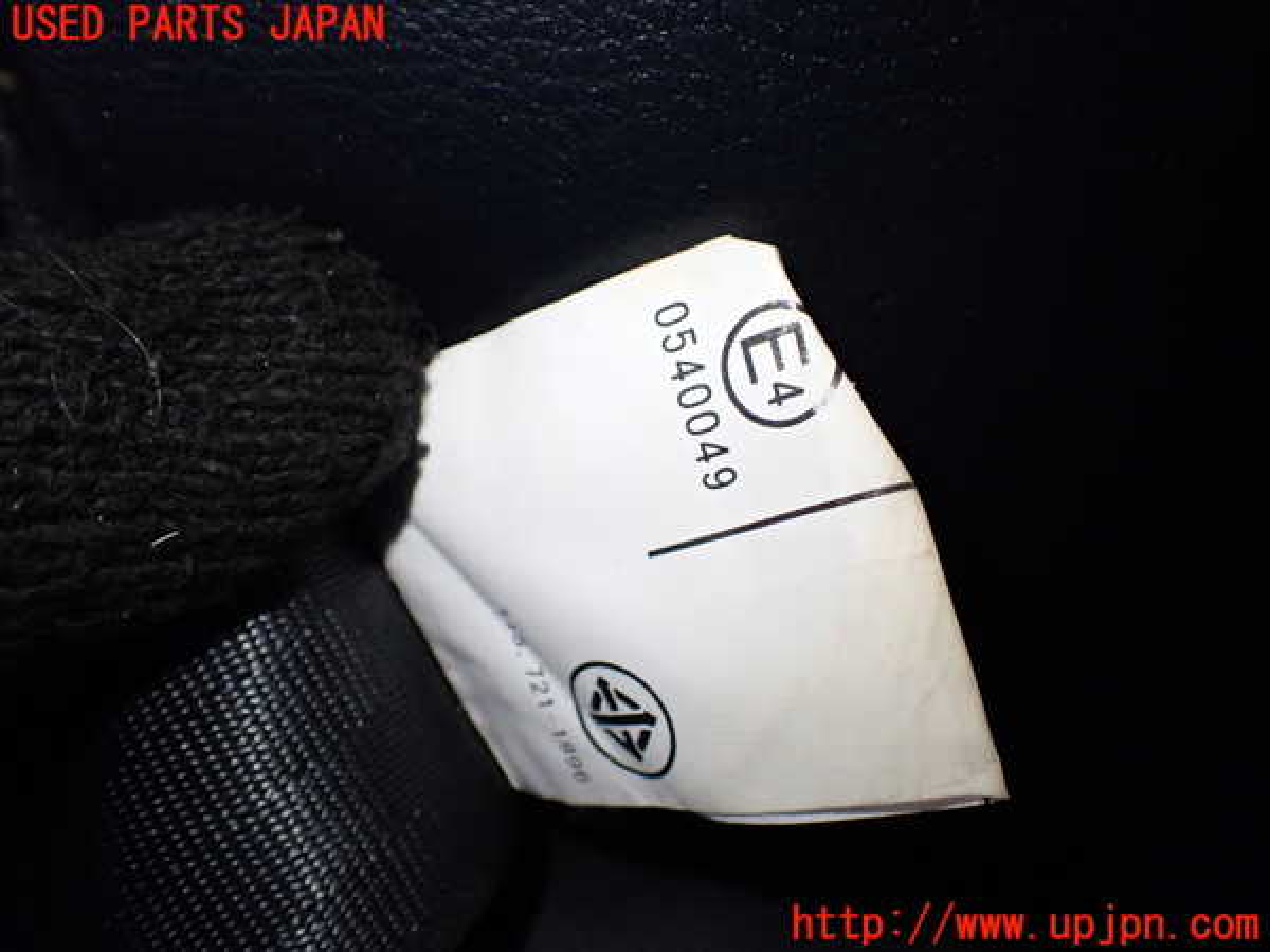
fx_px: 1101
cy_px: 476
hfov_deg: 60.0
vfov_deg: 46.8
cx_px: 635
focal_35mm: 30
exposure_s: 1/125
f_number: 2.3
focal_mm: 5.4
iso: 250
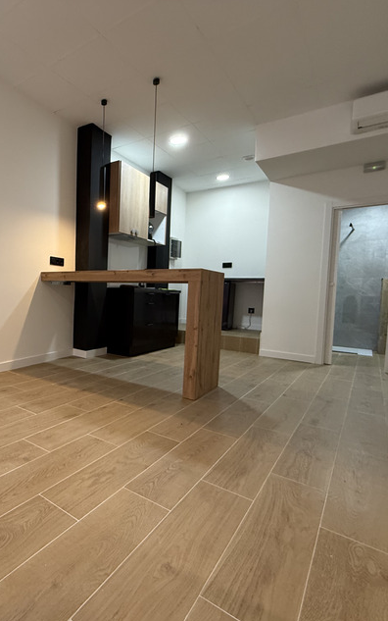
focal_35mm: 20
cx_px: 77
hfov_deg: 55.4
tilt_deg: -4.0
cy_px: 312
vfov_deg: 85.0
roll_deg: -0.7
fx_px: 338
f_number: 2.2
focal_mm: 2.22
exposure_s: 1/50
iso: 200
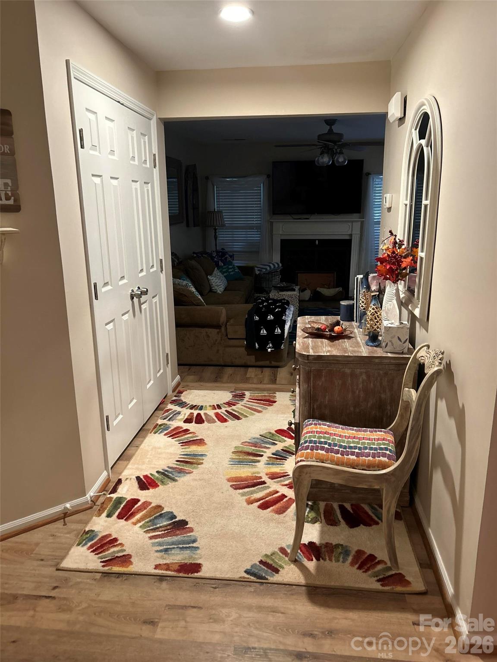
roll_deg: -1.1
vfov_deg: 67.3
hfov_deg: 53.1
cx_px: 248
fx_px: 498
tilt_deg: -15.0
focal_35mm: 26
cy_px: 331
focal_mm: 5.7
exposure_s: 1/60
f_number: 1.5
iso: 250
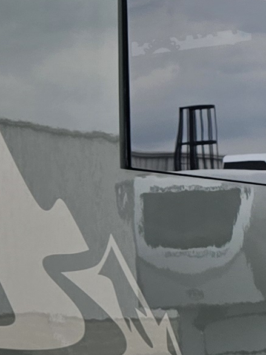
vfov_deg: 12.6
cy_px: 222
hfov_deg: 8.1
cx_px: -513
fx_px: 1610
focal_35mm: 157
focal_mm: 6.3
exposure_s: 1/986
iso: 12
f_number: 1.7
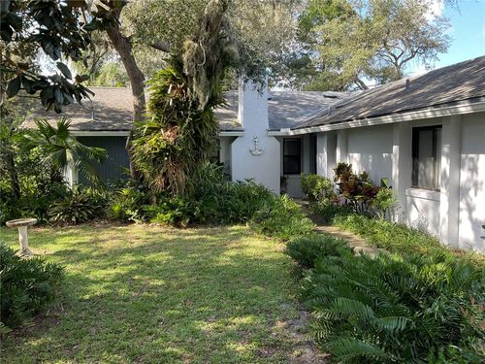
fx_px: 406
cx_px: 242
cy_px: 182
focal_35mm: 29
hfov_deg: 61.7
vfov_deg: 48.2
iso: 16
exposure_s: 1/145
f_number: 1.8
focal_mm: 3
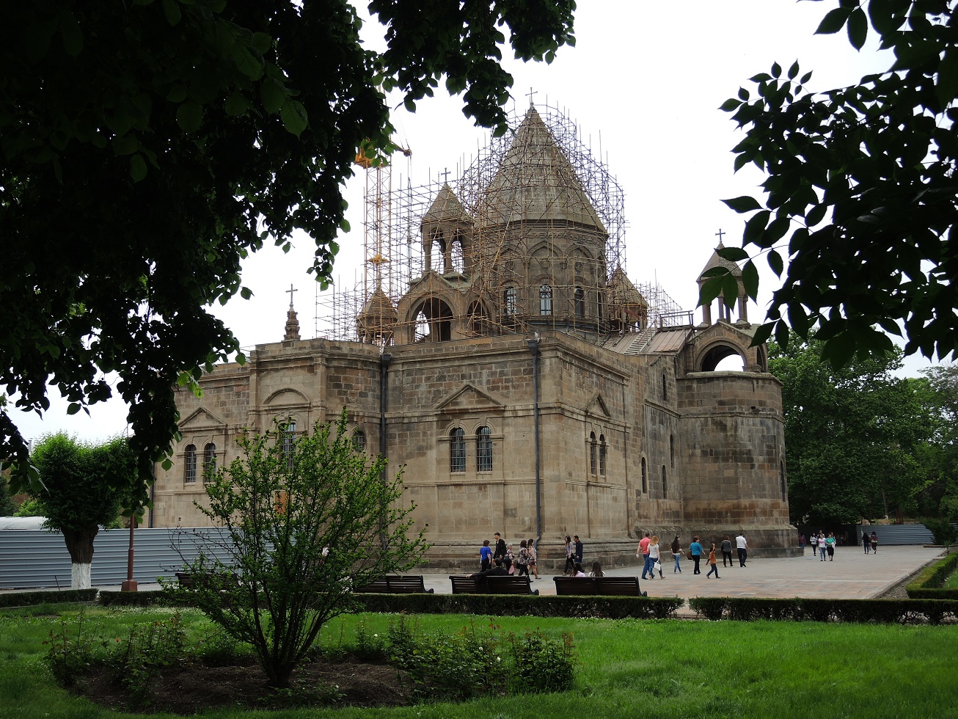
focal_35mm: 35
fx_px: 969
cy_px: 360
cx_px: 479
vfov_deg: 40.7
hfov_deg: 52.6
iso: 80
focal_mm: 7.6
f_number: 2.5
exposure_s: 1/1250
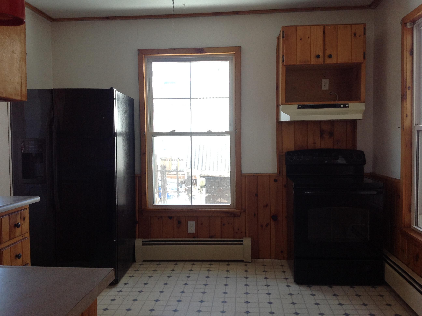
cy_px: 158
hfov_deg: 52.7
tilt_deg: -5.1
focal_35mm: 35
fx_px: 426
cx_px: 211
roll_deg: +0.8
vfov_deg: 40.6
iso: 80
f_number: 2.4
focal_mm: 4.28
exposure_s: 1/120
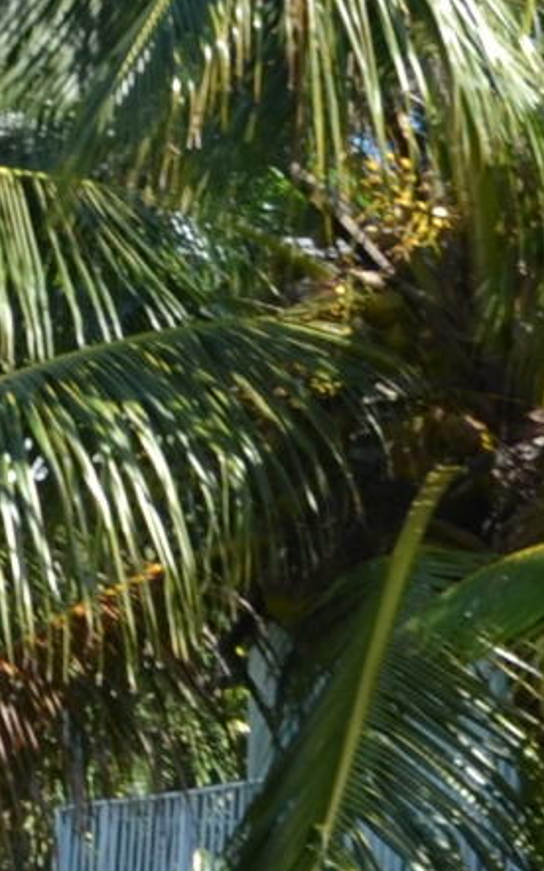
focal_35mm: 249
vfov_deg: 8.3
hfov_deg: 5.1
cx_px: -812
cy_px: 1084
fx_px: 5910
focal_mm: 24
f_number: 7.1
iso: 100
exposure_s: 1/200
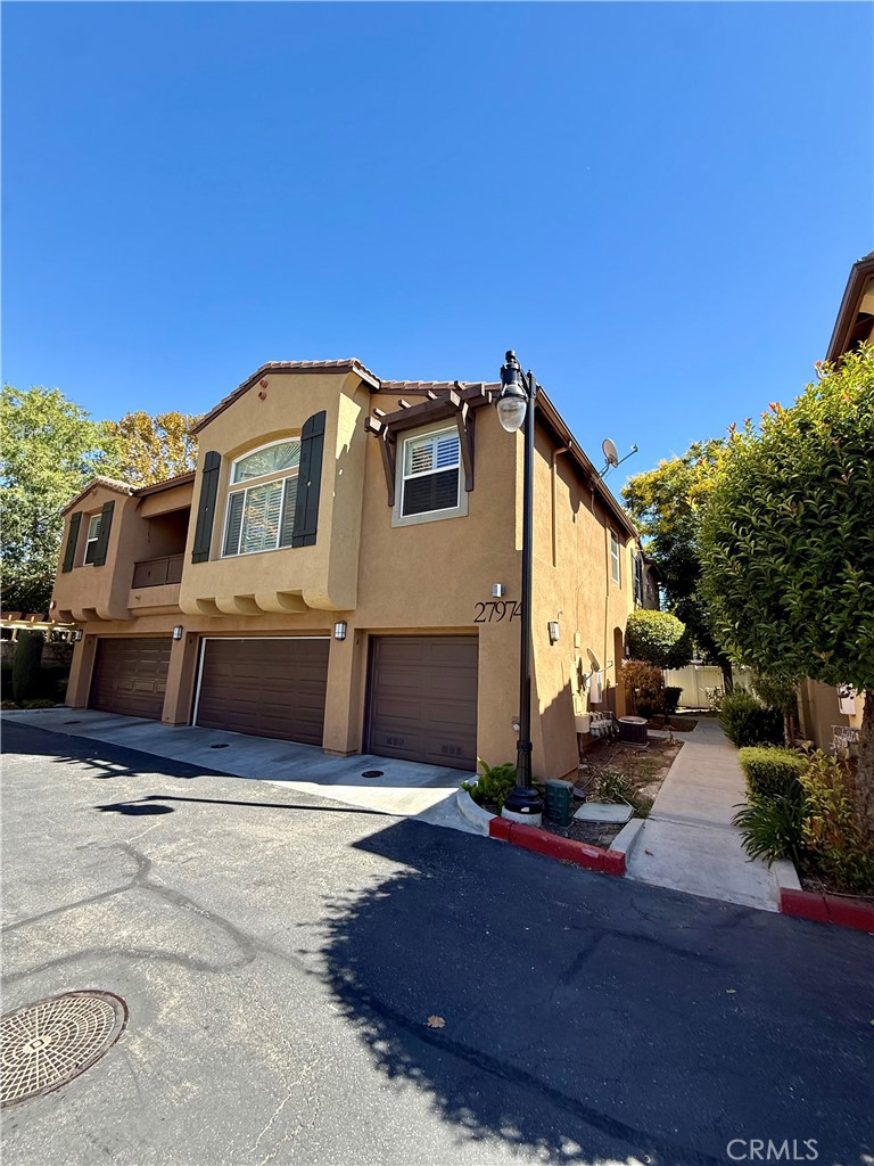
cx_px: 437
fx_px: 471
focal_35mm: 14
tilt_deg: +11.2
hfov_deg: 85.7
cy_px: 583
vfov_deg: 102.1
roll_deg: -4.1
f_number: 2.2
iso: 50
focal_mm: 2.22
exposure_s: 1/638
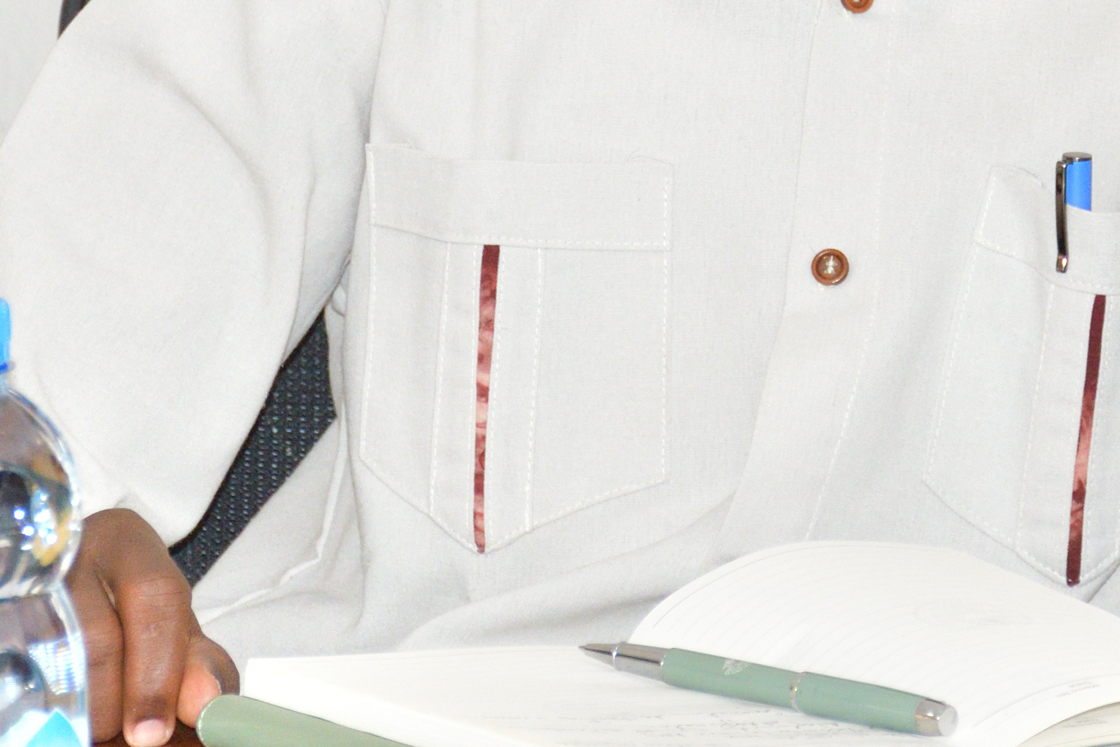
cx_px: 854
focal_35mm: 304
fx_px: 9457
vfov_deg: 4.5
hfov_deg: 6.8
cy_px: -262
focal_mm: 70
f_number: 5.3
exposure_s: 1/250
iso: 1250
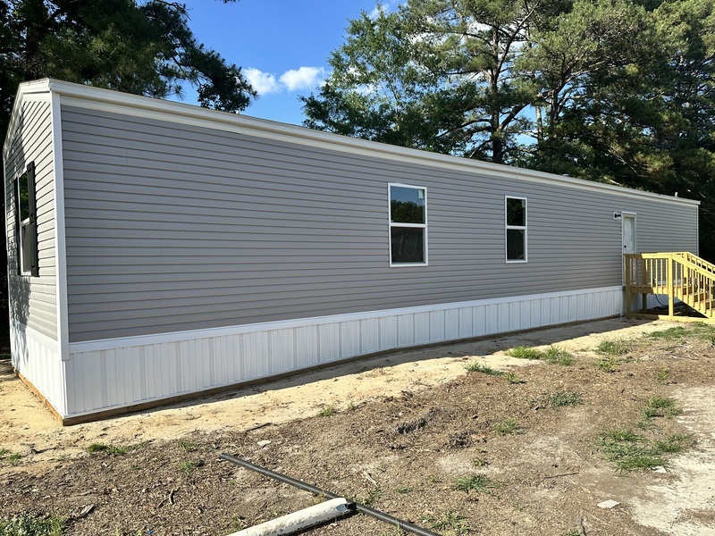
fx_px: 496
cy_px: 268
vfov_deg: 56.8
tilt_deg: -1.0
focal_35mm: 24
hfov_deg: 71.6
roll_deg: +0.8
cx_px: 358
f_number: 1.78
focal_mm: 6.86
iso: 80
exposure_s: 1/3155
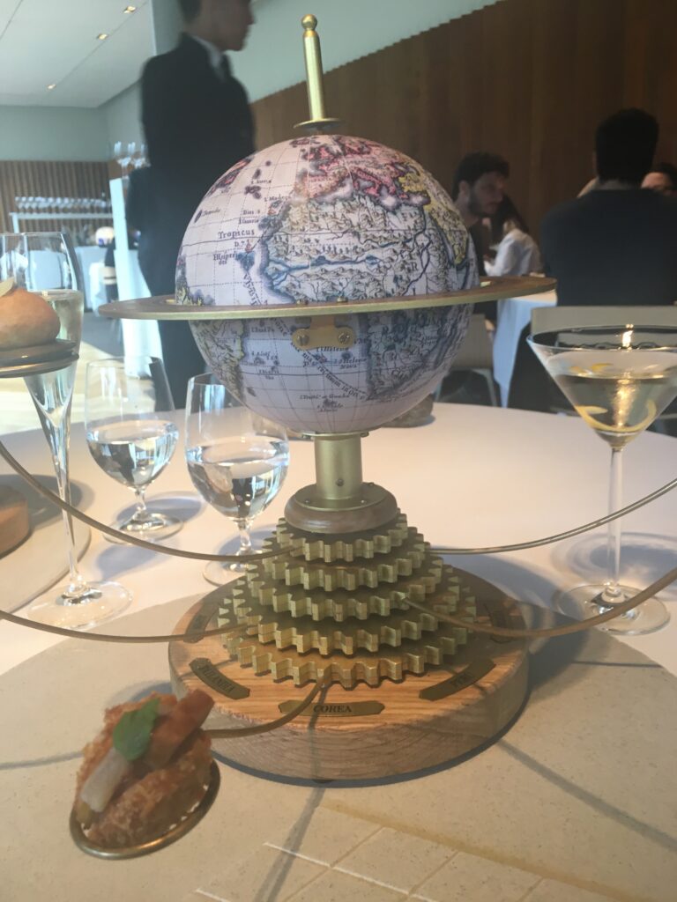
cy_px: 451
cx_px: 338
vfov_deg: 61.7
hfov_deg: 48.2
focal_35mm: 29
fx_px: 756
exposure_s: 1/33
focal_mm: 4.15
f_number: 2.2
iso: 64
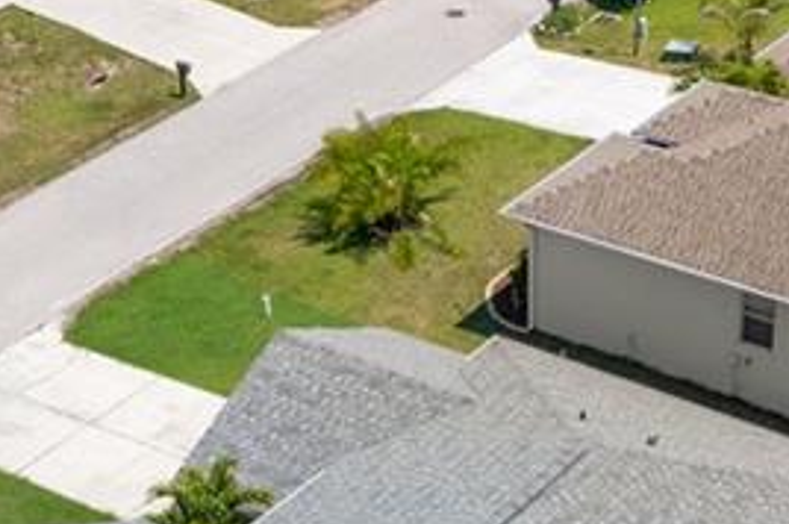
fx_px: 1839
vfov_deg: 15.9
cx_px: 321
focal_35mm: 84
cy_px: 525
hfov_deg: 24.2
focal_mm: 8.38
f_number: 2.8
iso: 110
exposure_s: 1/800
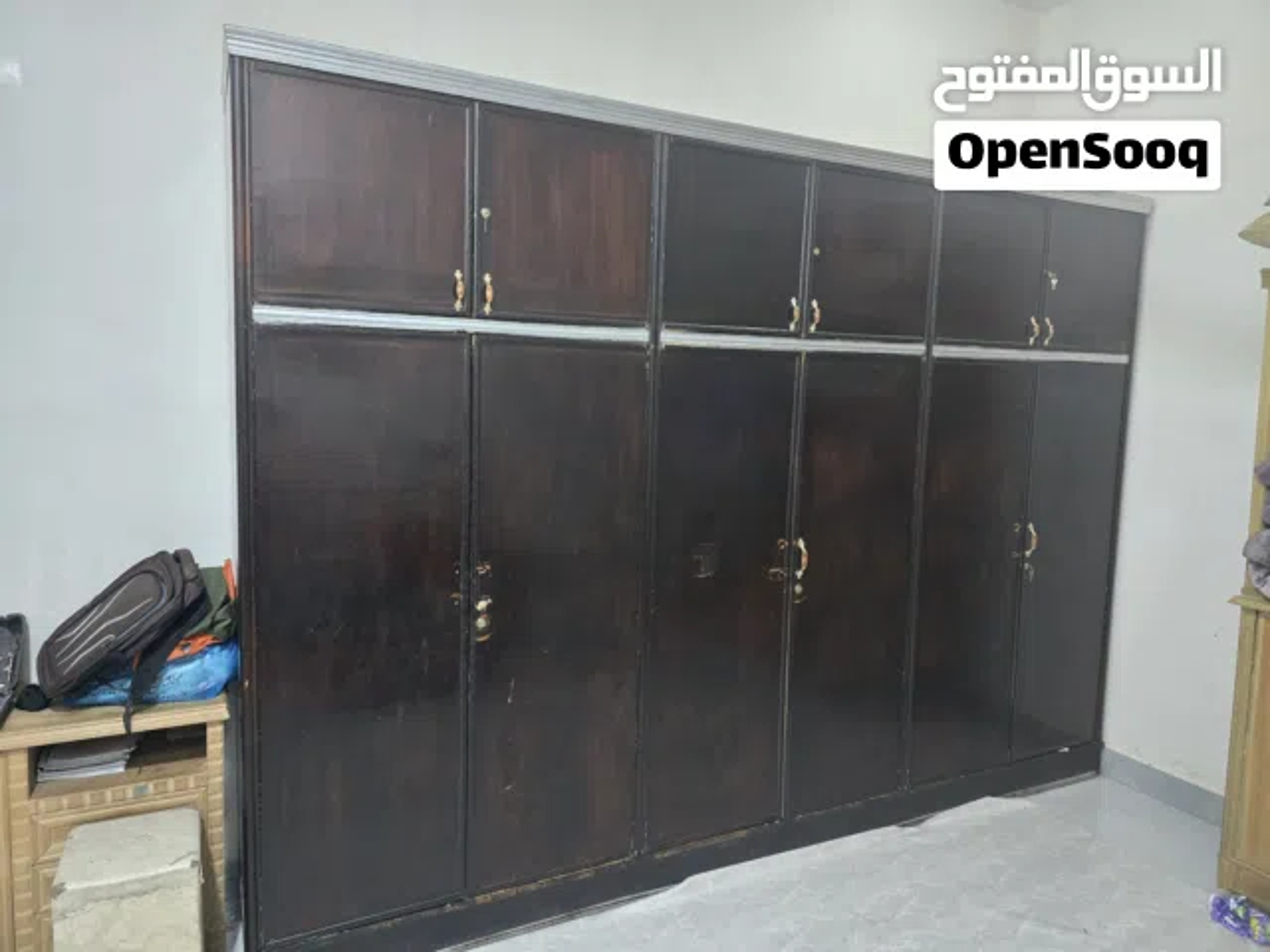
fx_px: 844
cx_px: 635
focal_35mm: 23
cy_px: 476
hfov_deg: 73.9
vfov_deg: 58.9
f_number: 1.7
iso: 1000
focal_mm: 6.3
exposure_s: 1/100
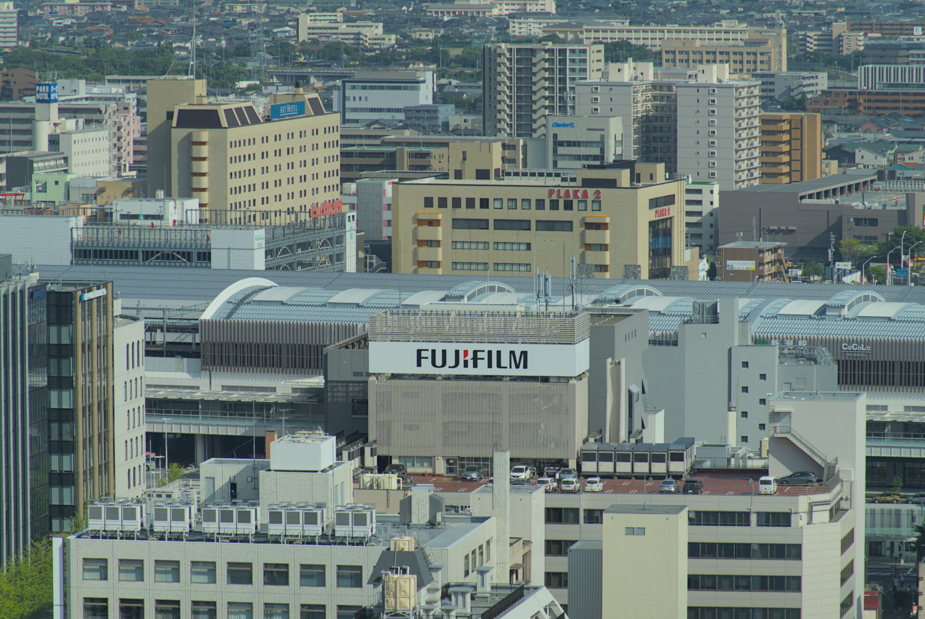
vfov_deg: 6.9
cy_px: 310
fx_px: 5143
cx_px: 462
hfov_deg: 10.3
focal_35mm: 200
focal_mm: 72
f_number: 5
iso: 100
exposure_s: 1/1000
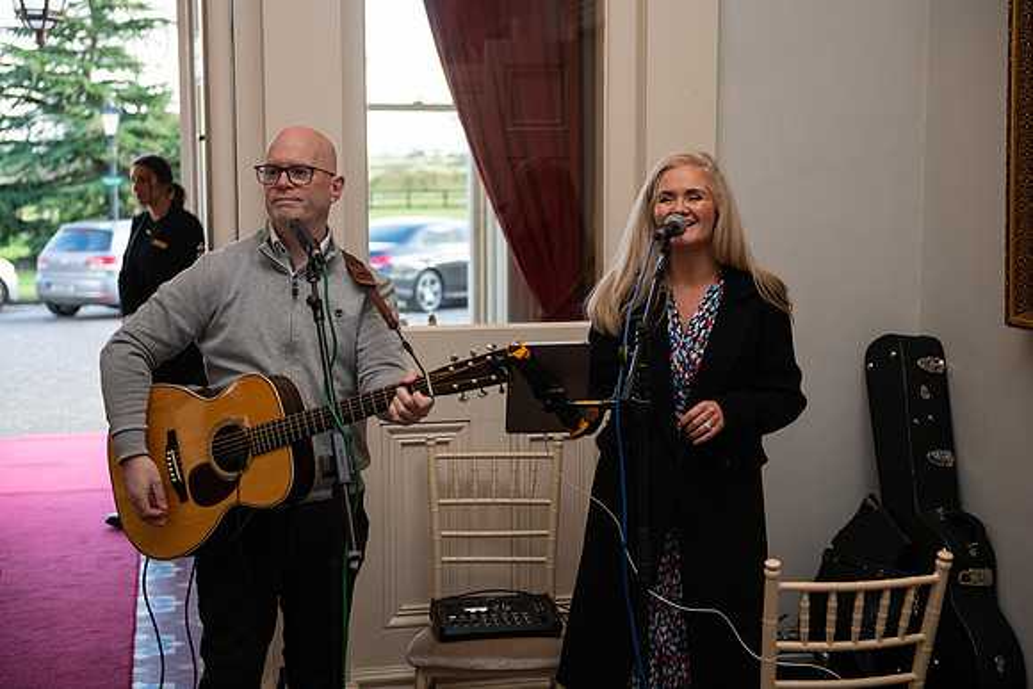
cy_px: 344
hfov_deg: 36.2
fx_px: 1578
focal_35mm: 55
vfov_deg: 24.6
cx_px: 516
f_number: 3.5
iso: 400
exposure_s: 1/160
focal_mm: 55
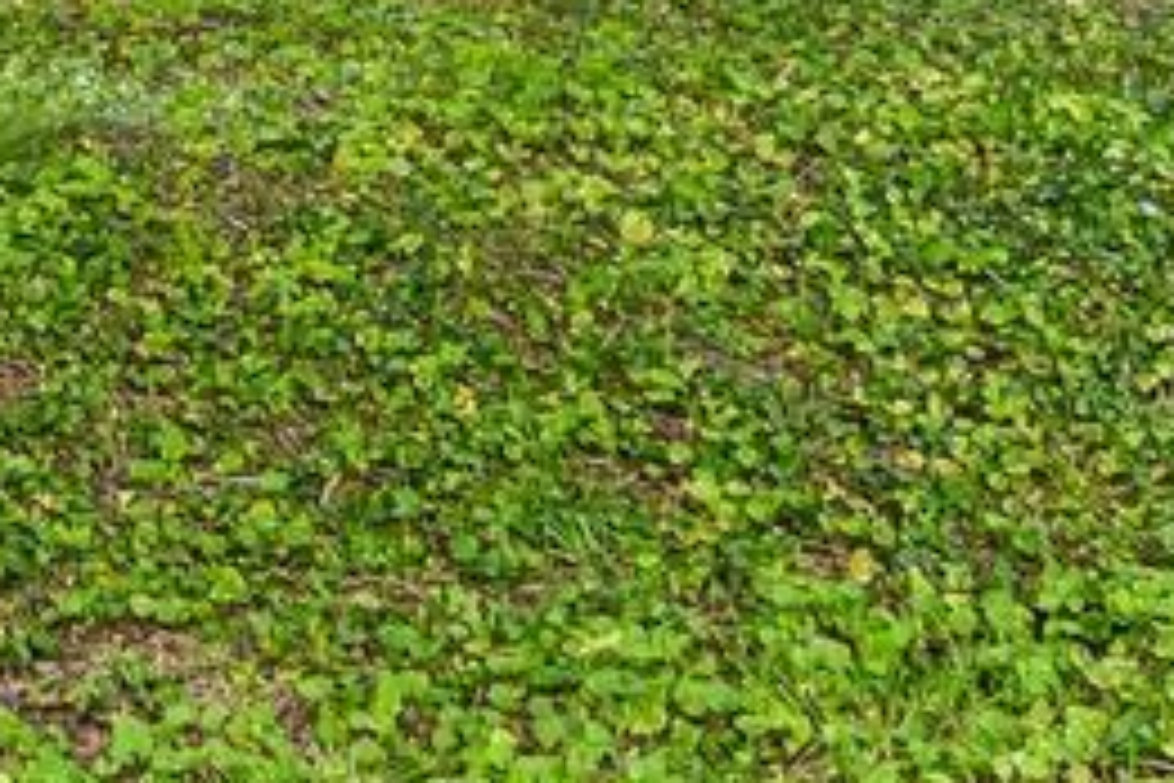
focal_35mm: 171
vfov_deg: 7.5
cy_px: -1125
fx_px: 5576
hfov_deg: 11.0
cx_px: -1093
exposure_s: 1/80
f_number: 8
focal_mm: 31
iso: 400
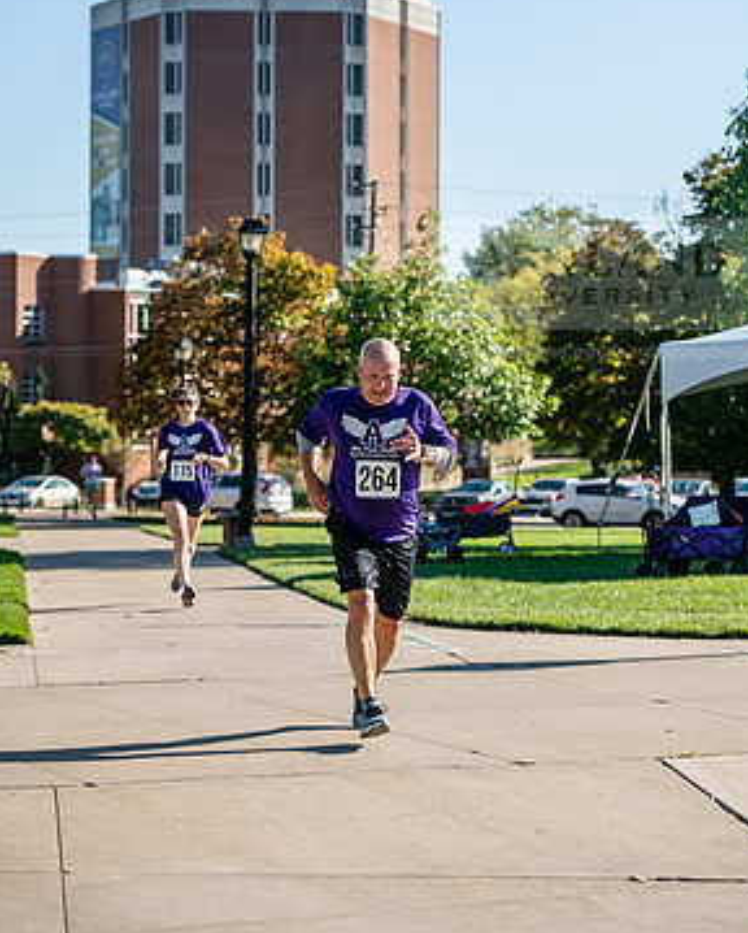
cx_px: 384
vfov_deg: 20.3
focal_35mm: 94
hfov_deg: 16.4
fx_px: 2597
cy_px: 379
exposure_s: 1/1000
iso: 125
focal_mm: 80
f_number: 3.5
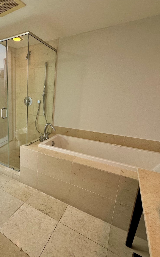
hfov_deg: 54.2
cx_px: 25
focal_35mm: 20
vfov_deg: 85.1
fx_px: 140
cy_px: 128
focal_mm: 2.22
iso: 125
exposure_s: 1/120
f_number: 2.2
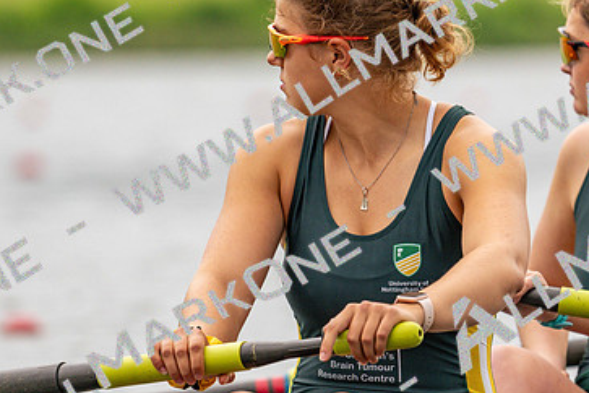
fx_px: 11239
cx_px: 313
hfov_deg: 3.0
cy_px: 220
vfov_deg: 2.0
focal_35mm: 687
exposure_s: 1/1250
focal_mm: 430
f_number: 6.3
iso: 640
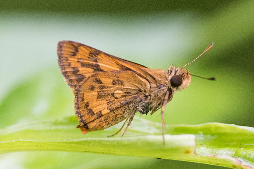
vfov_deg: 1.3
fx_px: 7217
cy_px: 121
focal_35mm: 1023
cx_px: 319
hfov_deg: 2.0
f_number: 3.5
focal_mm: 150
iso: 800
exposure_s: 1/250
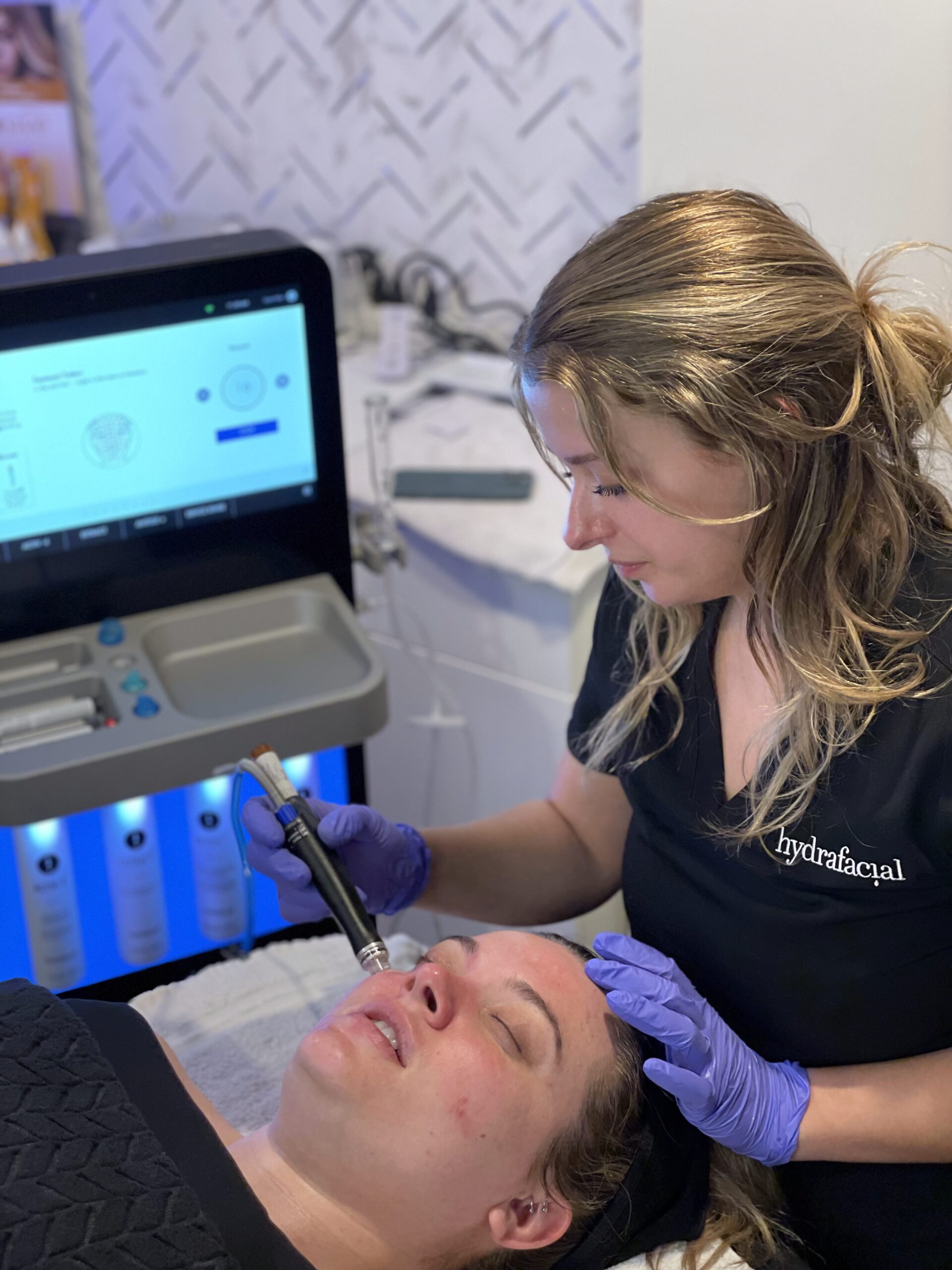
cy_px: 635
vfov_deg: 36.8
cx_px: 476
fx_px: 1907
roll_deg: +2.1
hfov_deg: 28.0
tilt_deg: -27.1
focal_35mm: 52
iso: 160
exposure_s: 1/40
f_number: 2
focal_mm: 6
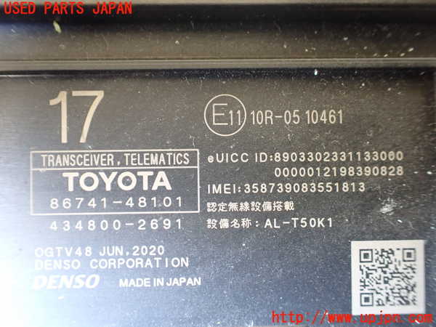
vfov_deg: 46.8
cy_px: 164
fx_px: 378
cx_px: 218
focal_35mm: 30
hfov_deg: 60.0
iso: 800
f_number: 2.3
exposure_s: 1/30
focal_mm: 5.4
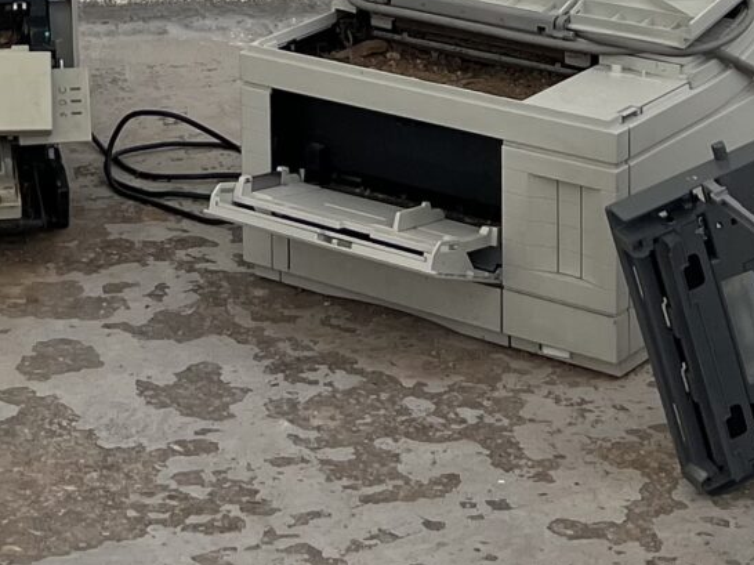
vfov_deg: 11.5
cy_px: -369
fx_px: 2656
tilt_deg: -7.2
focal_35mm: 122
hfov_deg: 15.9
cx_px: 43
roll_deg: +2.0
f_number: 1.5
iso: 50
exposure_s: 1/632
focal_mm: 5.7
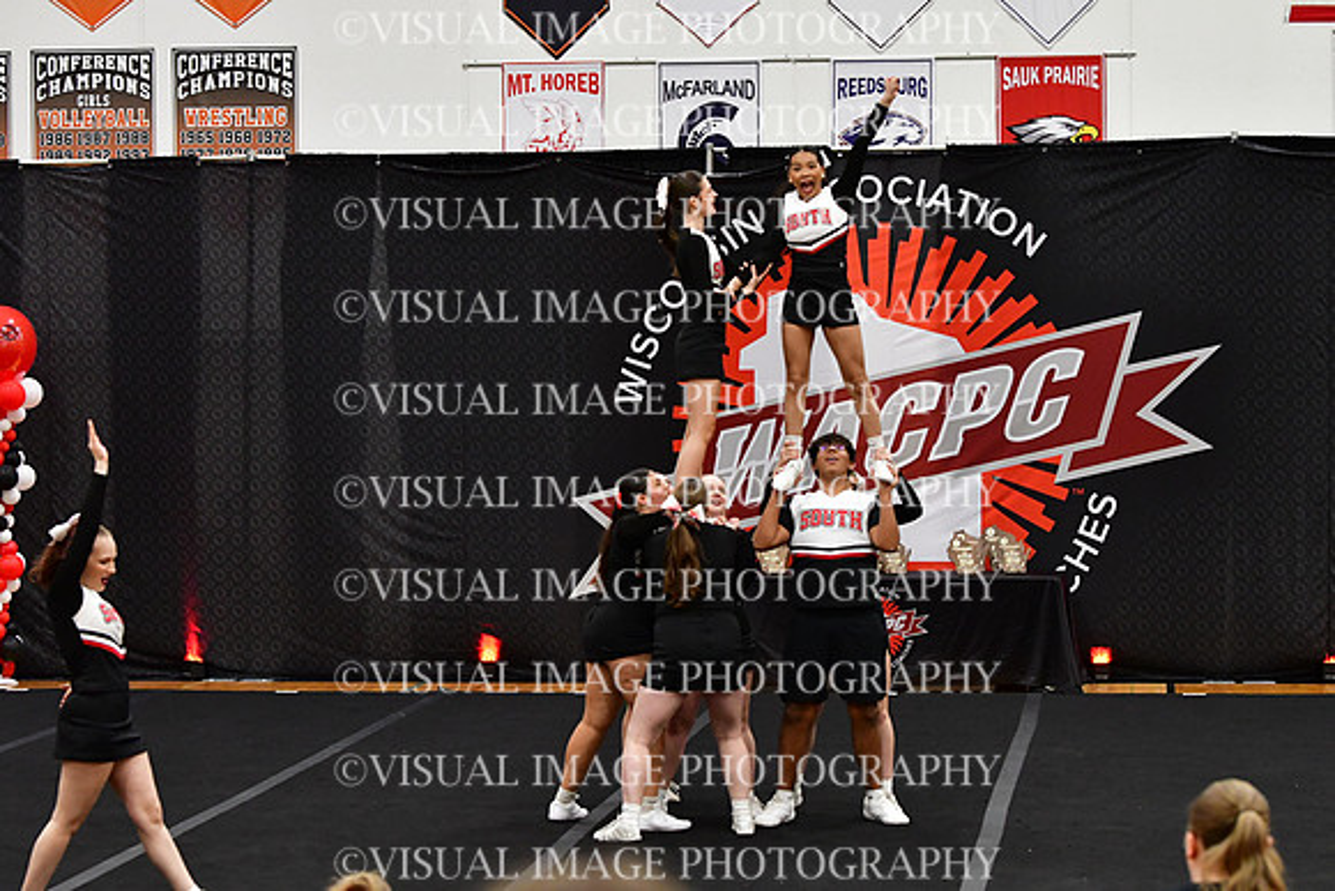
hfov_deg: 19.5
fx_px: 3894
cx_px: 668
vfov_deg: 13.0
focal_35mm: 105
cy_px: 446
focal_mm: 70
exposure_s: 1/500
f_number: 3.5
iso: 4000
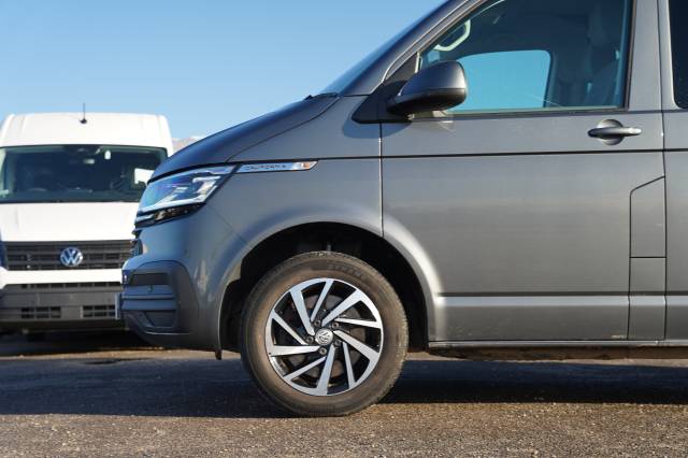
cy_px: 229
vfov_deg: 21.1
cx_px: 344
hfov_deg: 31.2
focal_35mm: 64
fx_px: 1232
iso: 100
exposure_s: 1/125
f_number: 5
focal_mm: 64.5
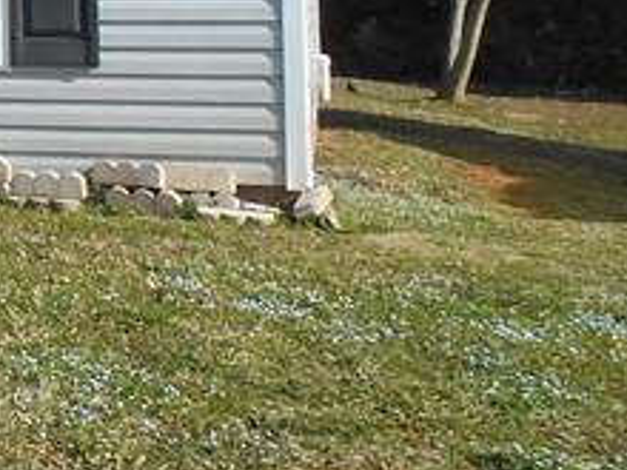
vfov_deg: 11.8
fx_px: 2192
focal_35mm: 121
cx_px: -695
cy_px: -208
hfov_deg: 13.5
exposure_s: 1/640
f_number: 3.4
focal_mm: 4.7
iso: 80
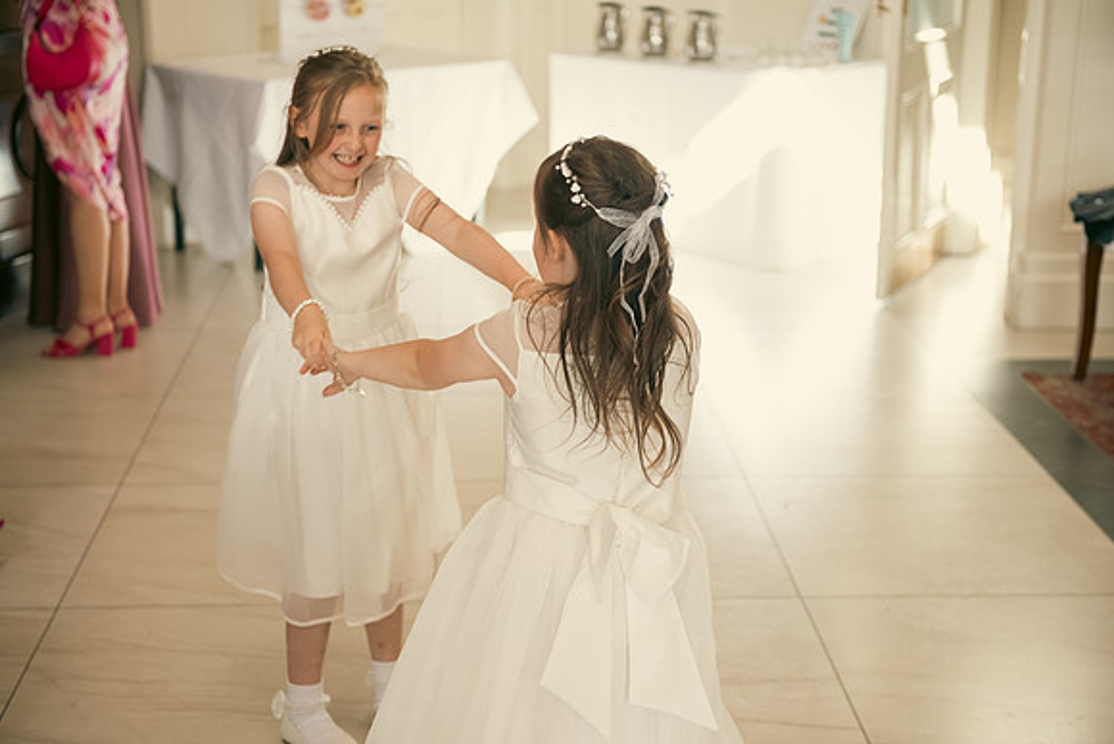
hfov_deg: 33.4
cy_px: 372
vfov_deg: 22.6
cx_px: 557
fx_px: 1857
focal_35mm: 60
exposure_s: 1/160
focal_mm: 60
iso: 800
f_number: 3.5
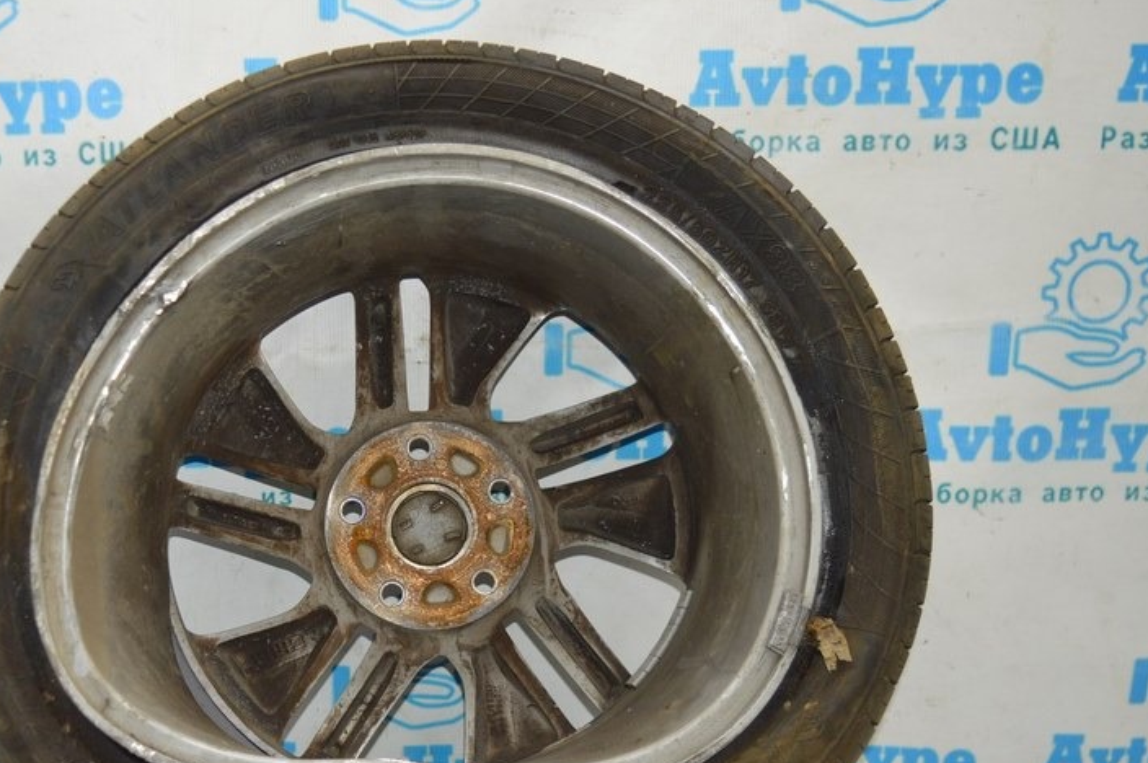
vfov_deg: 27.9
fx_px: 1529
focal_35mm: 48
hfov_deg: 40.3
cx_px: 325
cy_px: 492
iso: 400
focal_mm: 22
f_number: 3.8
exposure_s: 1/60
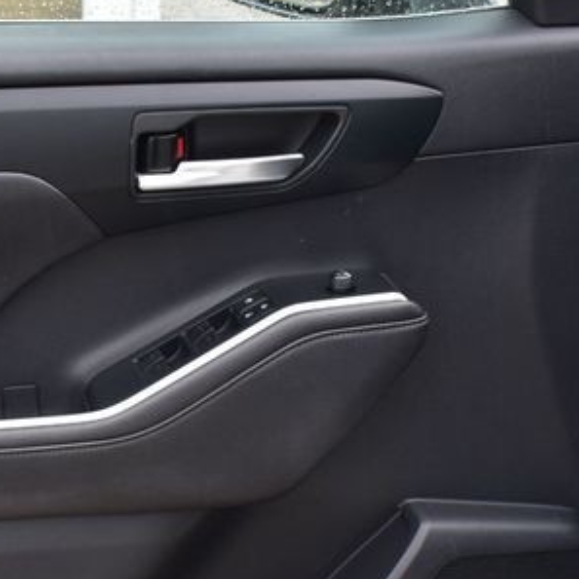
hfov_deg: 22.1
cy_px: 390
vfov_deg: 22.4
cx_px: 97
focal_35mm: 77
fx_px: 1457
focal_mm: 28
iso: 400
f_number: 6.3
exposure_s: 1/15
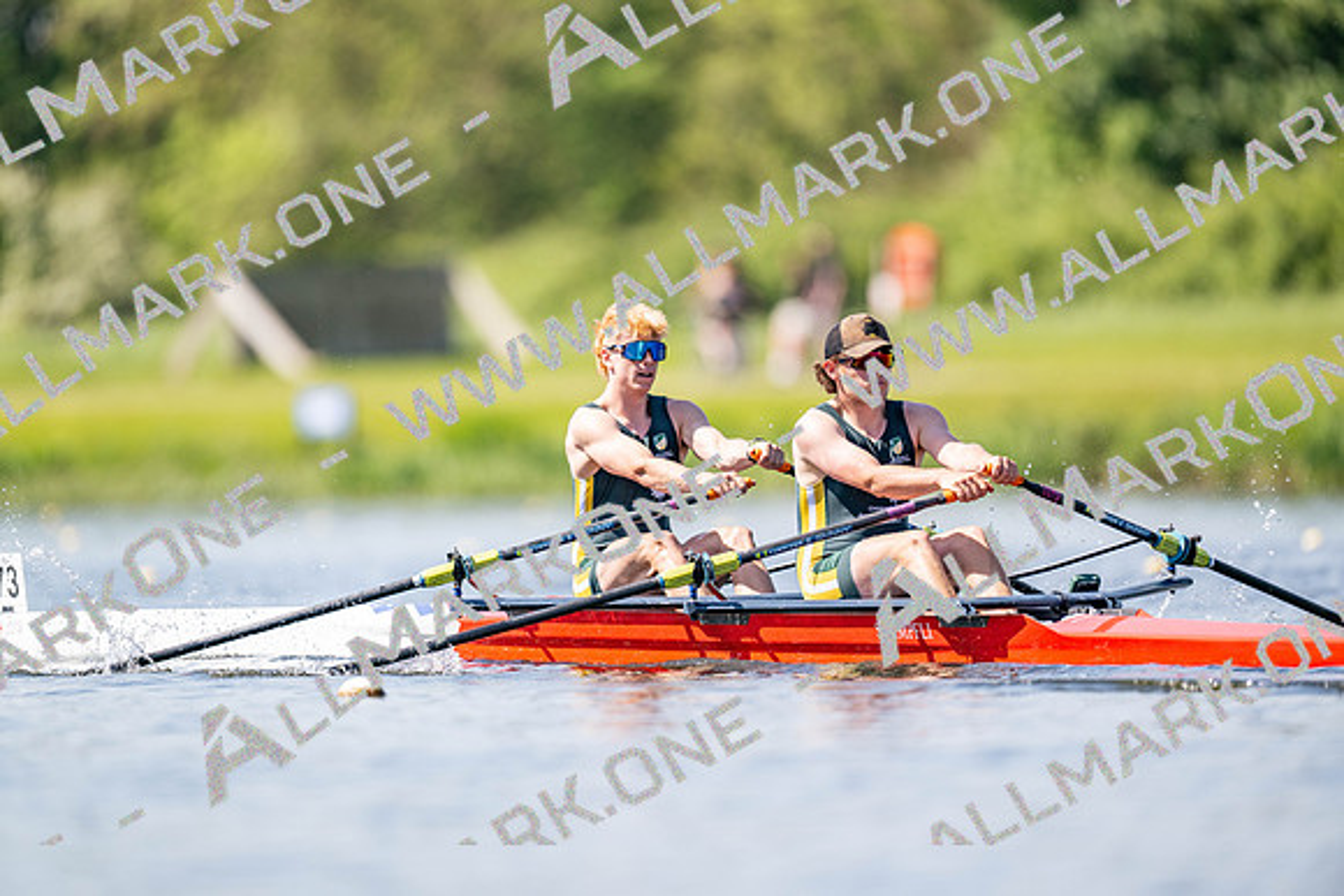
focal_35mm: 600
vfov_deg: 2.3
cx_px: 672
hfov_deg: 3.4
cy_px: 448
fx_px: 22404
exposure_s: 1/2500
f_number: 4
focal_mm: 600
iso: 360
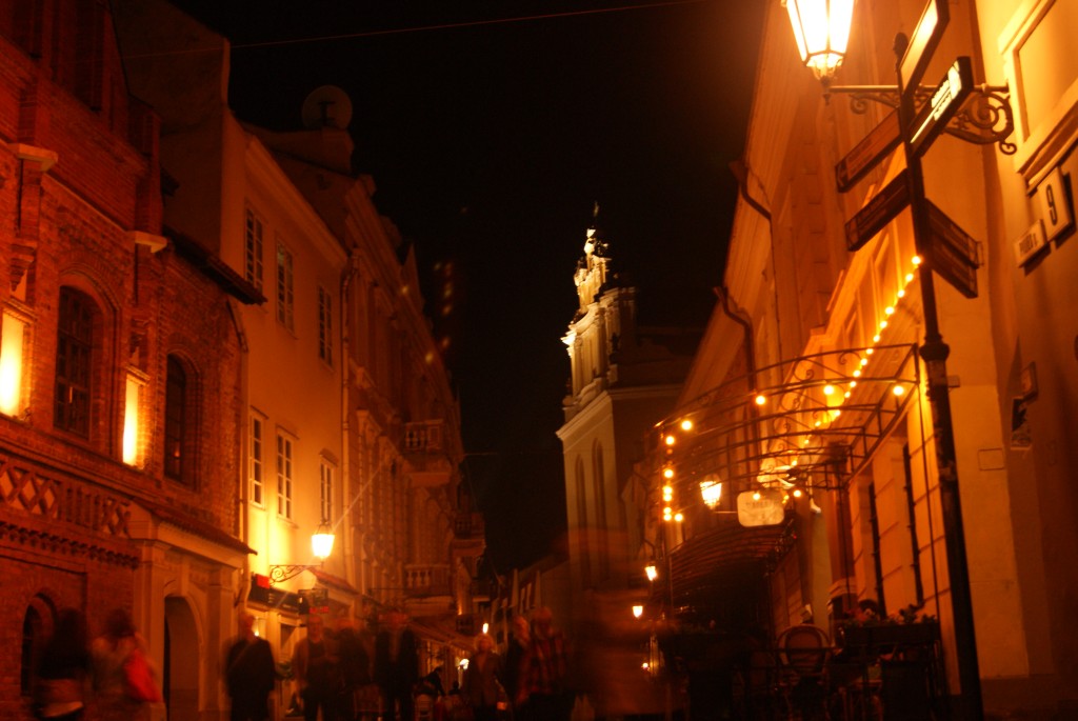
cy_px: 360
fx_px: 1574
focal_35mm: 52
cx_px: 539
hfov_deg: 37.8
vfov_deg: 25.8
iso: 400
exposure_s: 1/2
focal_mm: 35
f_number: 4.5
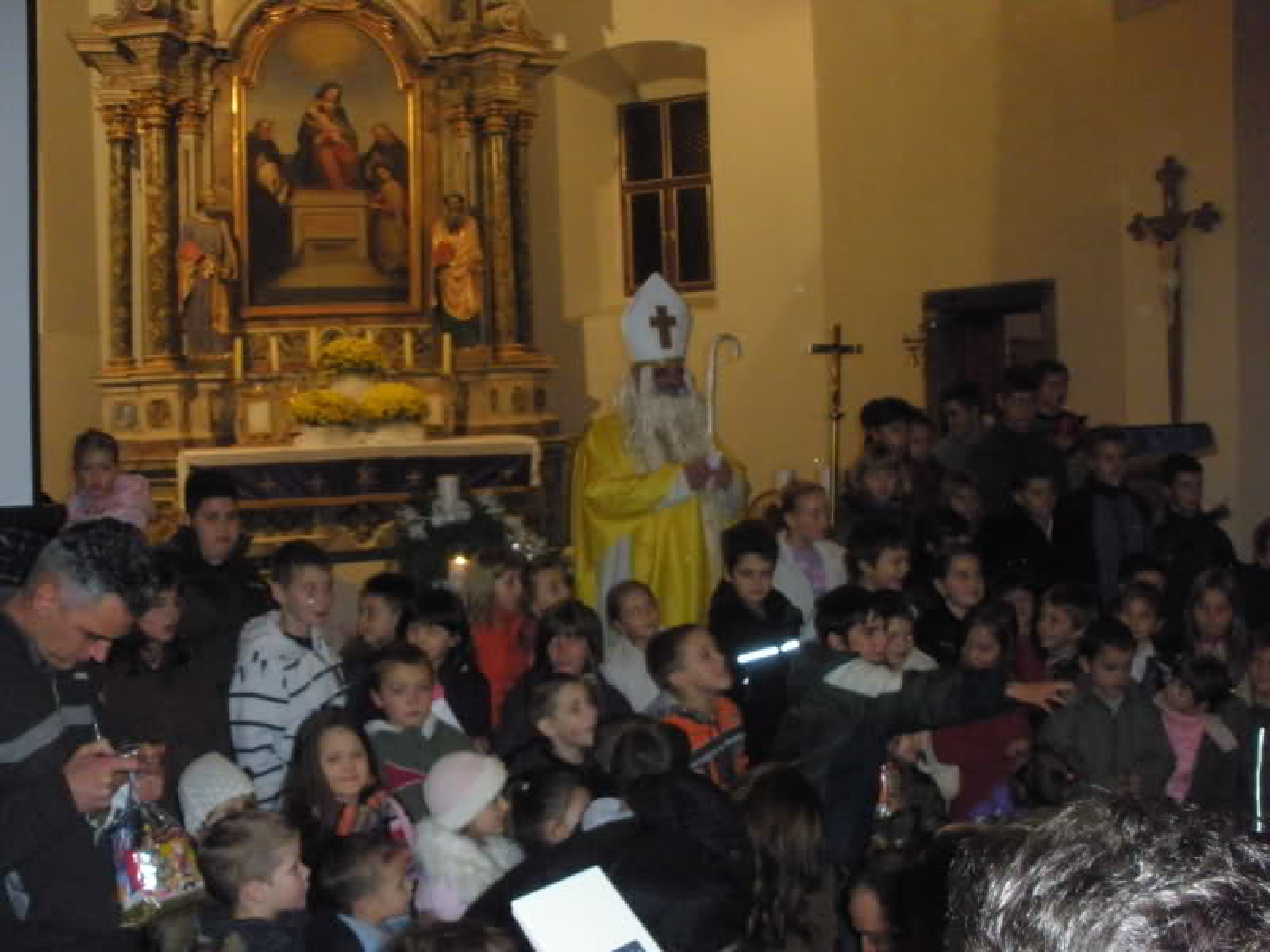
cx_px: 635
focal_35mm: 36
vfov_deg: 39.7
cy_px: 476
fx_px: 1321
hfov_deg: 51.4
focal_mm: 6.3
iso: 800
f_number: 5.6
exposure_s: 1/30
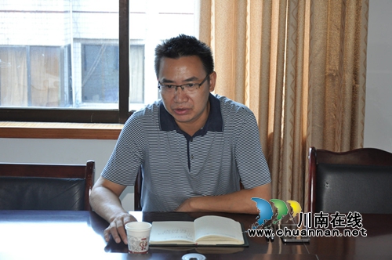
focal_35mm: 68
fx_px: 734
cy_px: 130
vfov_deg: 20.1
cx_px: 196
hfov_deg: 29.9
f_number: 4.8
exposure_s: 1/125
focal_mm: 45
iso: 800
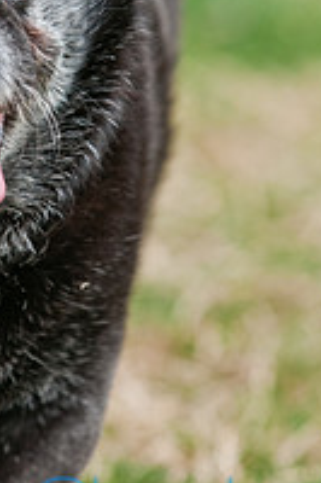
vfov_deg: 3.5
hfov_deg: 2.3
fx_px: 7919
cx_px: 59
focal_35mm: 591
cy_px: 85
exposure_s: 1/320
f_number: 5
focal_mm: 175
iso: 200
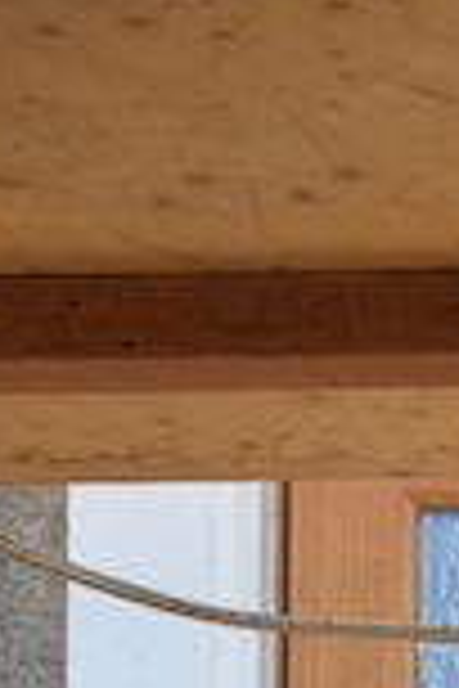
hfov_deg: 5.8
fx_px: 4513
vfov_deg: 8.5
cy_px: 1057
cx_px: 592
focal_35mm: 236
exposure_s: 1/250
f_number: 8
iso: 220
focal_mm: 50
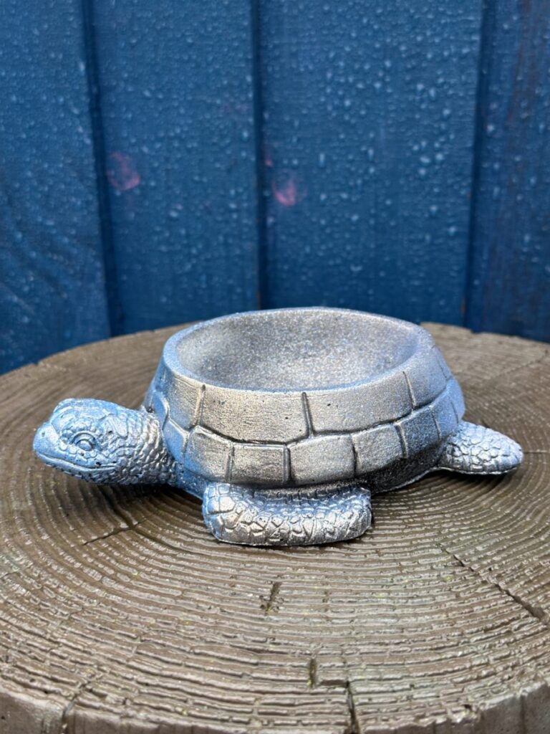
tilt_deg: -19.7
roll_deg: +0.4
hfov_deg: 30.3
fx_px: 1017
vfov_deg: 39.7
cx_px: 275
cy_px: 367
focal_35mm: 48
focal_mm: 6.86
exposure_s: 1/60
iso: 125
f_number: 1.78
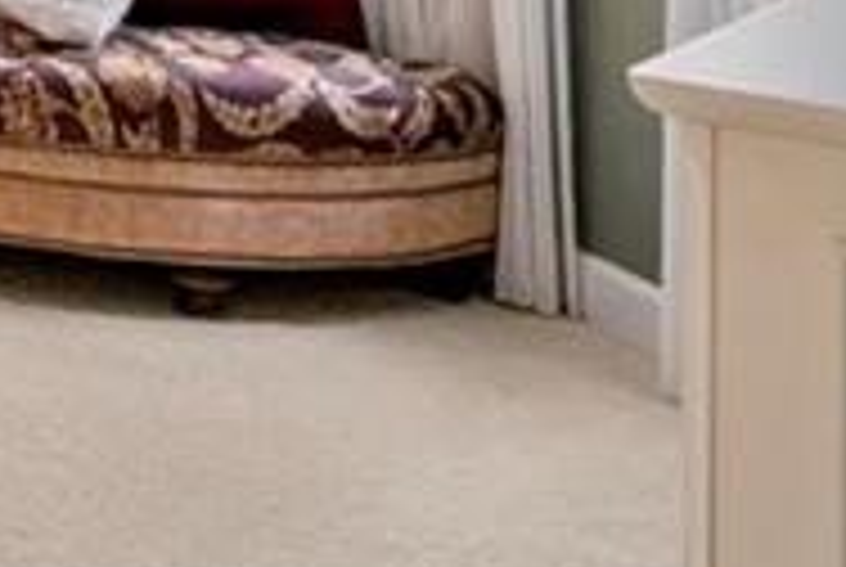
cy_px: -351
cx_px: -1125
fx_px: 2048
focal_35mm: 87
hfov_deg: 15.1
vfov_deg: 14.4
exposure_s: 1/1.25
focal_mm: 16
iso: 320
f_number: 11
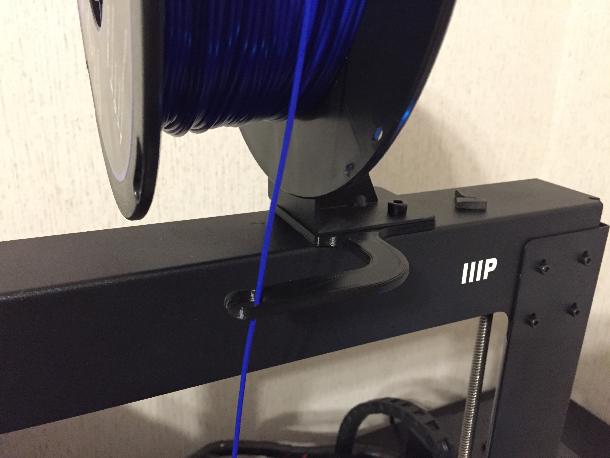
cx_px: 305
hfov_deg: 61.7
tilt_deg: -20.0
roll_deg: -2.0
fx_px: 511
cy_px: 229
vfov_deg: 48.2
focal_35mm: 29
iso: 400
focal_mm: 4.15
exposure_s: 1/15
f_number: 2.2
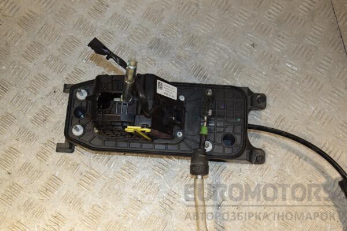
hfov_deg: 38.9
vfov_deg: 26.5
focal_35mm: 51
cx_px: 174
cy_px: 116
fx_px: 492
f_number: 6.3
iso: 800
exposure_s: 1/200
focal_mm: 34
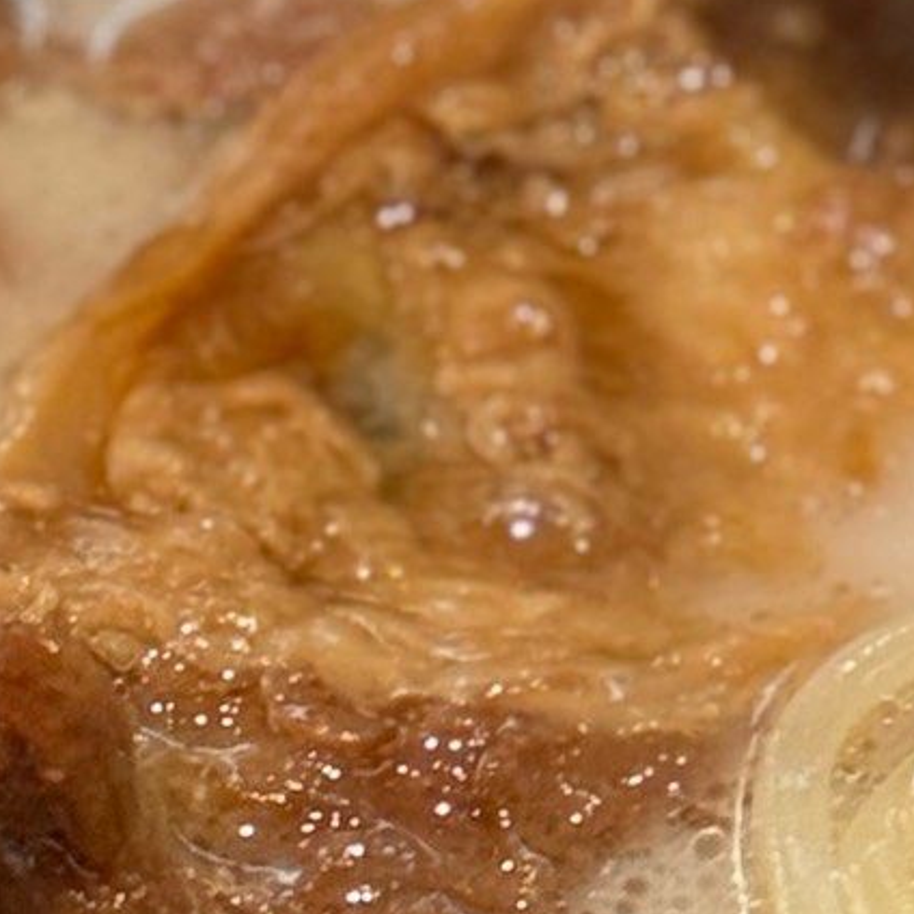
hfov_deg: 6.4
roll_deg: -0.1
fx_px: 8155
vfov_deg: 6.3
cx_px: 716
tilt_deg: -37.3
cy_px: -468
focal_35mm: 273
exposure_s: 1/60
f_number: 1.78
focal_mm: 6.76
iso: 250
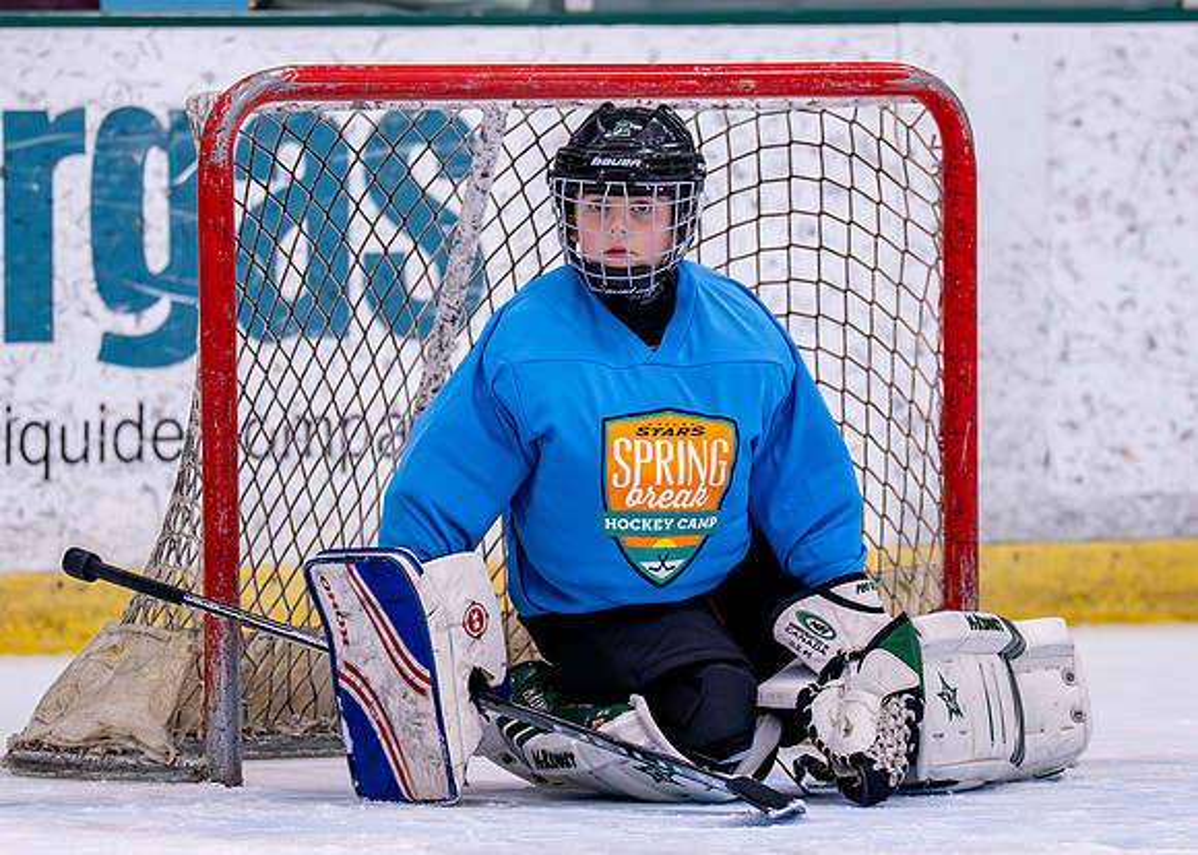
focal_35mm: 498
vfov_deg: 2.9
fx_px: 16942
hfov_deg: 4.0
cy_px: 475
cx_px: 672
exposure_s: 1/1250
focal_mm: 200
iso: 2500
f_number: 2.8
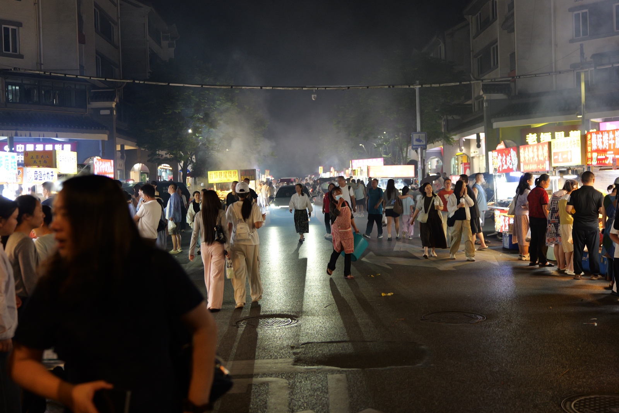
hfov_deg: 49.6
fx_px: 670
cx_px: 310
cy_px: 206
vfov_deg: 34.2
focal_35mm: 39
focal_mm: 39
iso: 2000
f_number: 2.8
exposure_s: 1/200
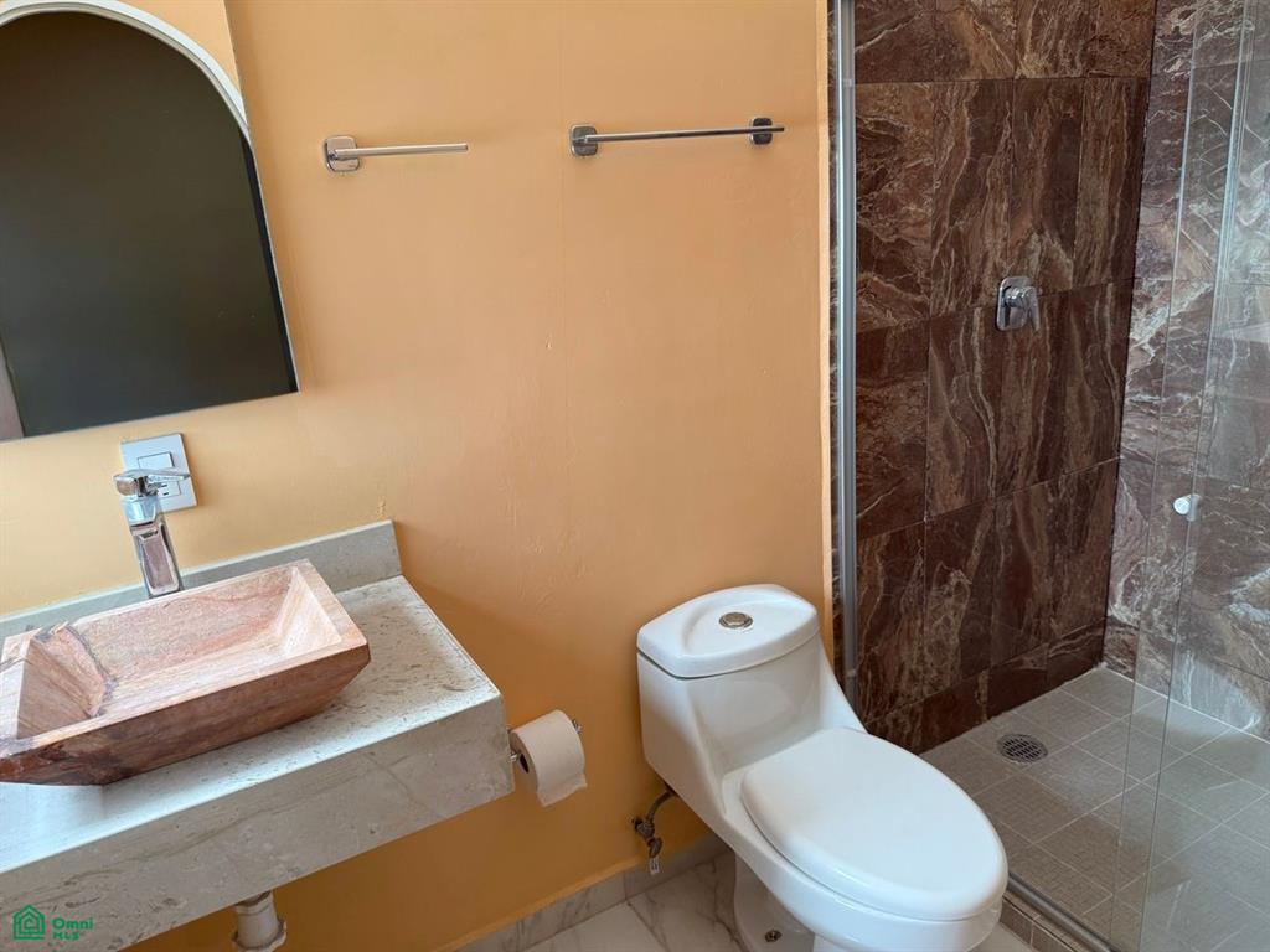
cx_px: 635
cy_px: 476
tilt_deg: -17.3
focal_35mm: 24
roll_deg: +3.7
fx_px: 881
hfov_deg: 71.6
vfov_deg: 56.8
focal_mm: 6.76
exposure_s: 1/120
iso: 160
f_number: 1.78
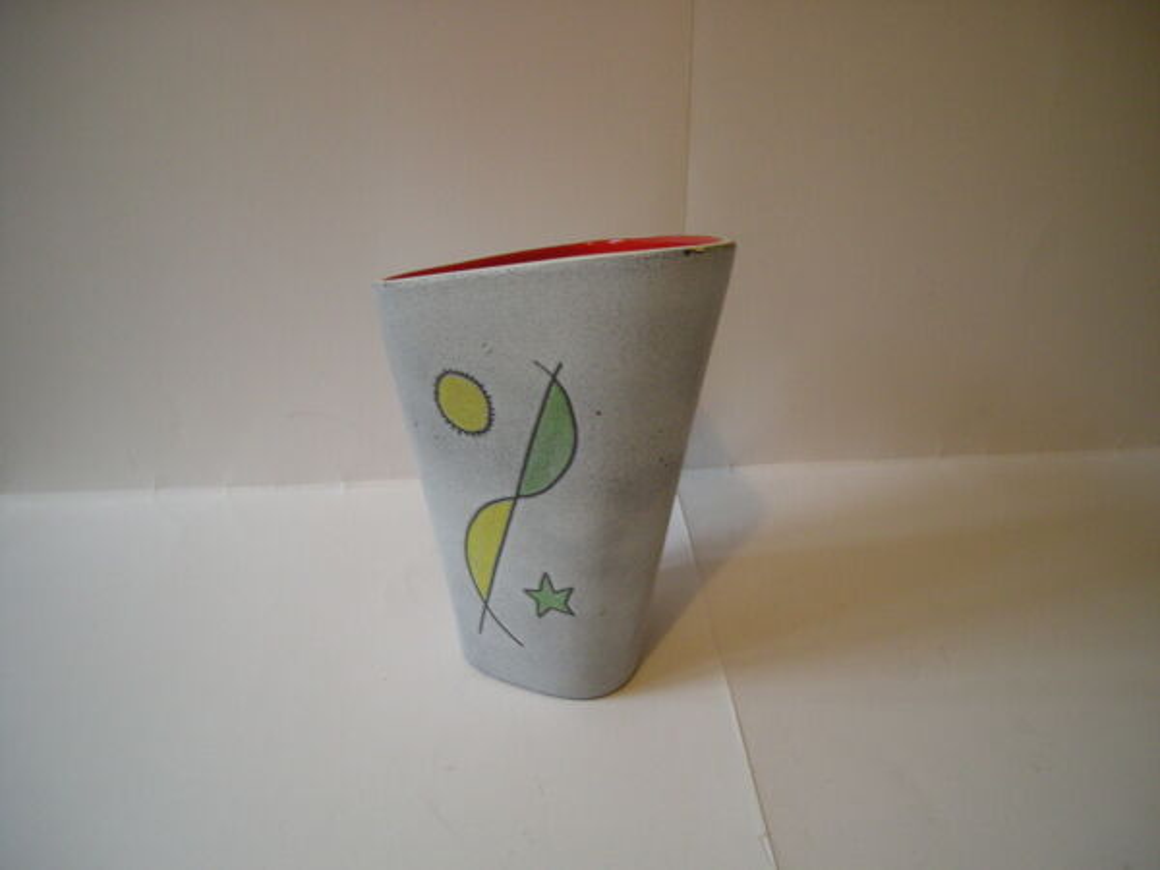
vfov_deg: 40.7
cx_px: 580
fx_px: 1173
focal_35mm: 35
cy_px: 435
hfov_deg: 52.6
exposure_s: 1/54.1
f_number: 2.8
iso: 275
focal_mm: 5.7
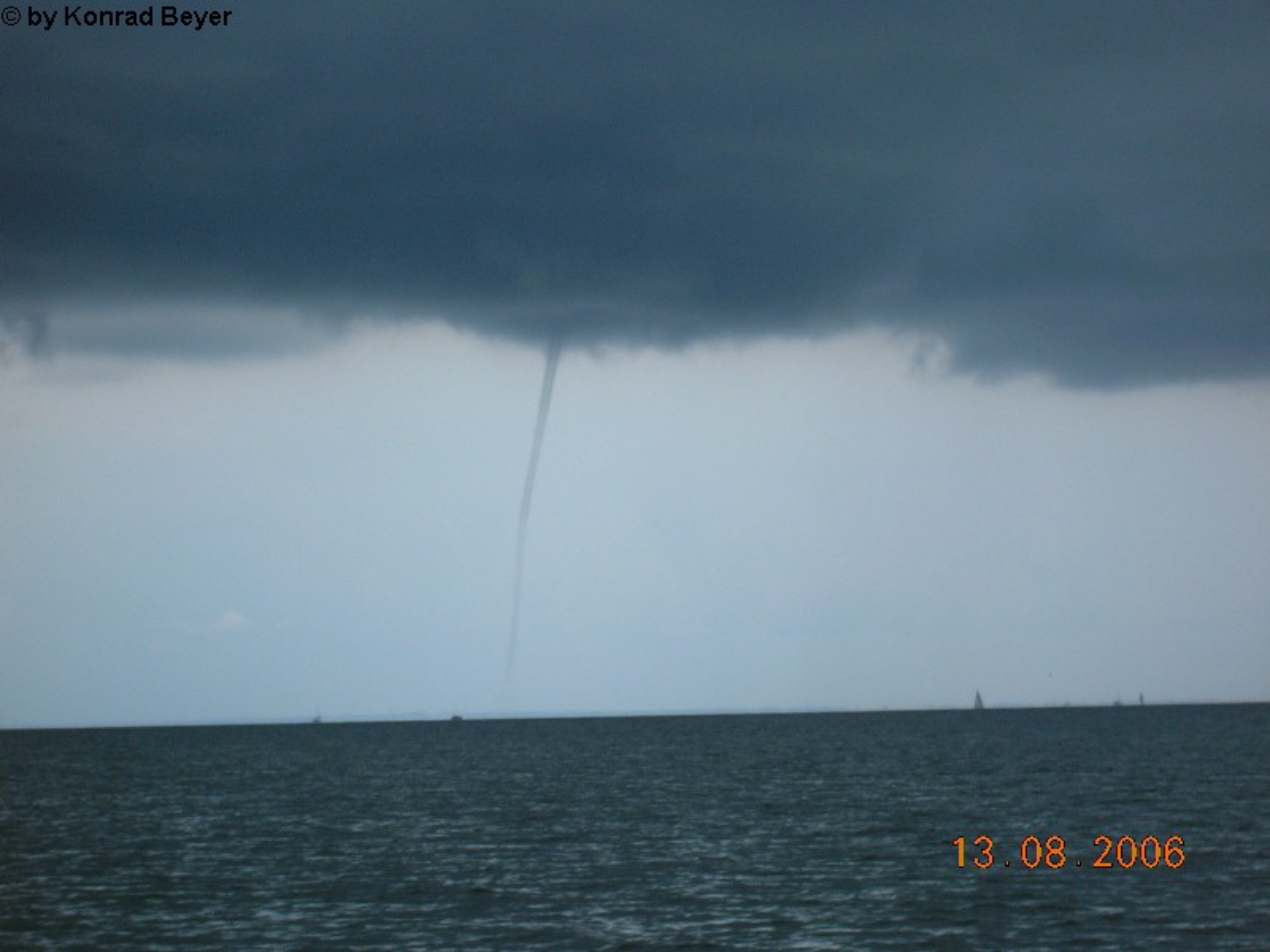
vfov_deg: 14.5
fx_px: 3742
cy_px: 476
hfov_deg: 19.3
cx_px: 635
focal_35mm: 102
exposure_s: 1/60.4
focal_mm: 17.1
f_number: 8.2
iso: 50
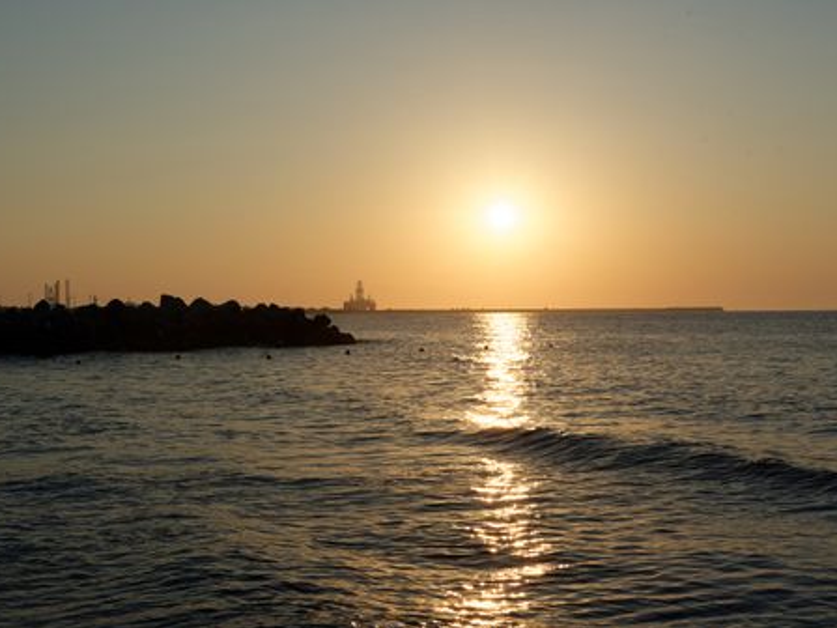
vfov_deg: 26.6
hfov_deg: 34.9
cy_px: 316
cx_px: 394
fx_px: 1330
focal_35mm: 55
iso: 200
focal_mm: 50
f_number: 13
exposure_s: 1/640
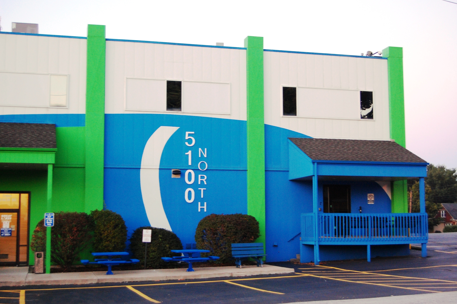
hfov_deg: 37.9
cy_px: 152
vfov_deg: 25.7
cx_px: 228
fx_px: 666
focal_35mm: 52
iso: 800
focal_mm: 35
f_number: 4.8
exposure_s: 1/20
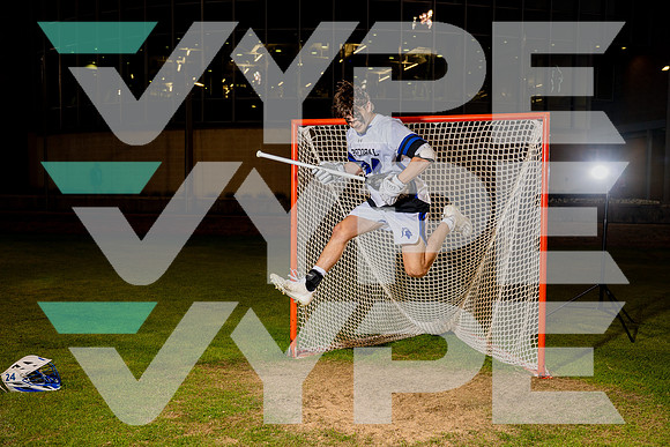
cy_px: 224
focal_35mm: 37
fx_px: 689
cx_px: 335
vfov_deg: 36.0
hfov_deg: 51.9
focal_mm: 37
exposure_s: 1/250
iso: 400
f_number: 4
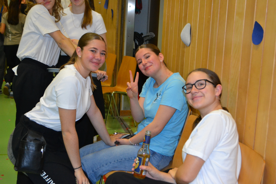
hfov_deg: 35.1
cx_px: 138
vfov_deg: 23.8
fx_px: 437
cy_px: 92
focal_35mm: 57
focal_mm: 38
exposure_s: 1/60
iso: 2000
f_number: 5
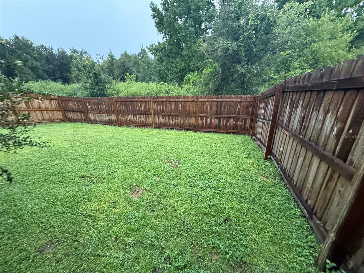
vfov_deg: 85.7
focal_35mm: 14
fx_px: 147
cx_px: 182
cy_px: 136
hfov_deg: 102.1
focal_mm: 2.22
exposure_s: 1/99
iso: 250
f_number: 2.2
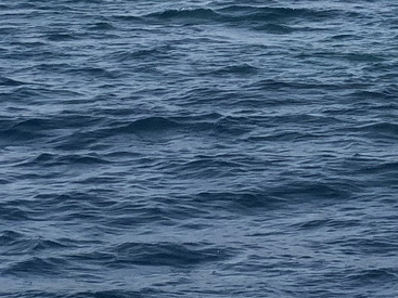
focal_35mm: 227
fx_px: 2609
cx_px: 862
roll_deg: +1.4
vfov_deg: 6.4
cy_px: -180
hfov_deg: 8.2
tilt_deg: +1.7
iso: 16
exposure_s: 1/1171
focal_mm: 6
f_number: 2.4
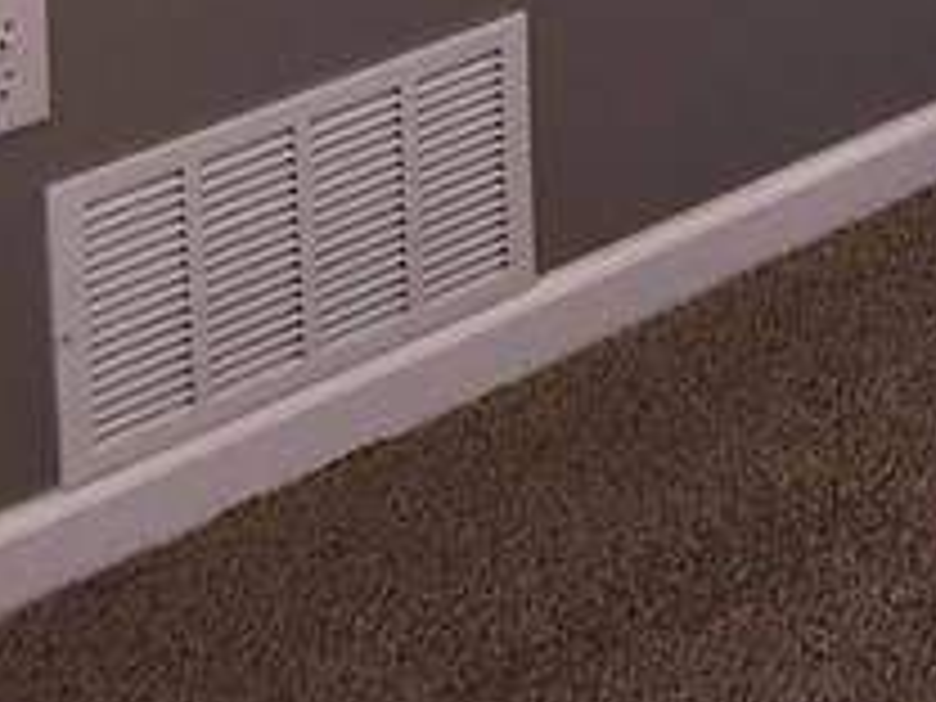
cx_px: 1719
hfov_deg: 12.5
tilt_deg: -7.7
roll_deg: -1.9
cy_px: -954
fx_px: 3867
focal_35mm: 143
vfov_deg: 9.3
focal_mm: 4.15
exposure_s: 1/30
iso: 80
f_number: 2.2
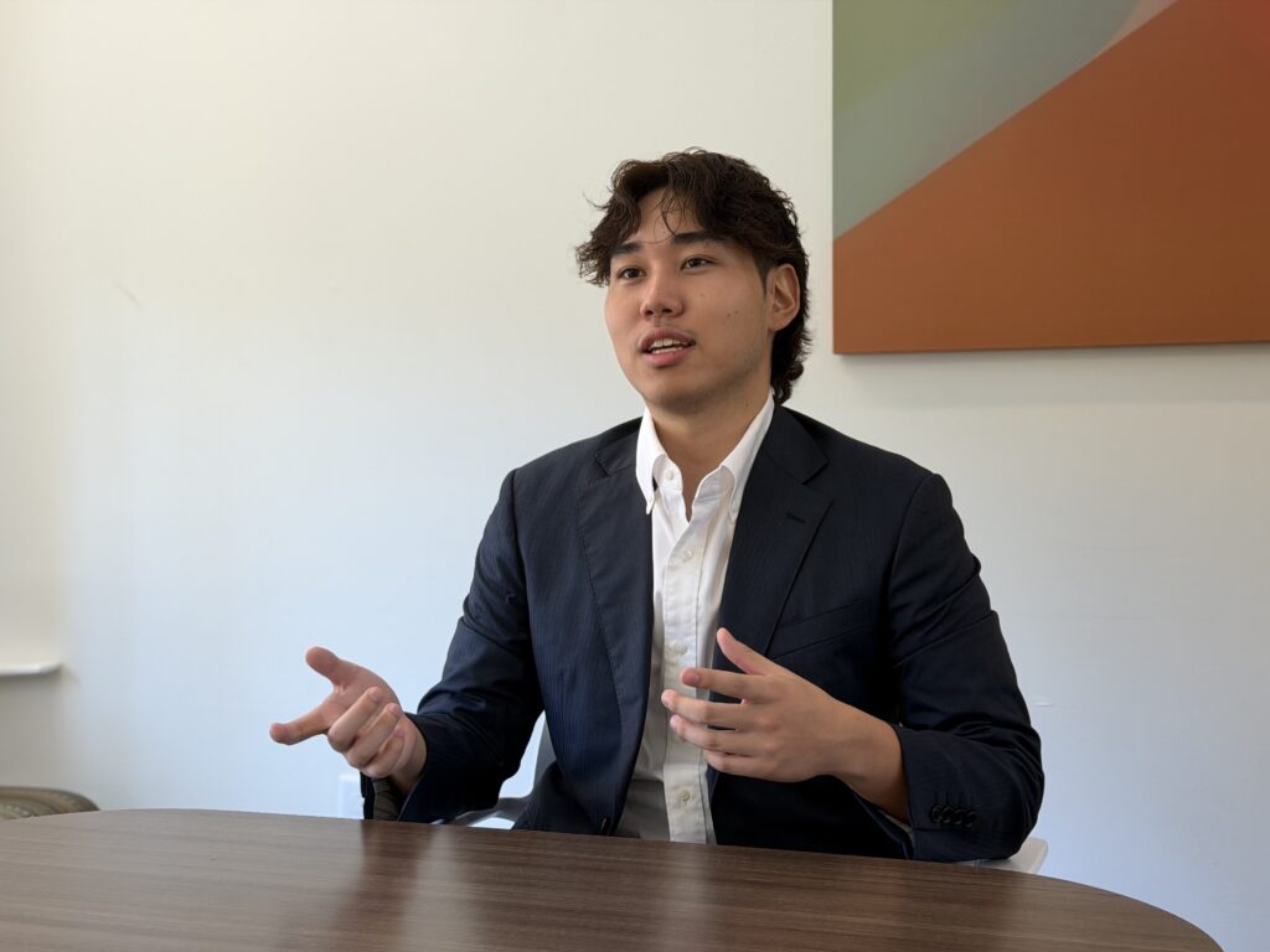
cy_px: 476
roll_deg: +0.4
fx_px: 1761
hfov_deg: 39.7
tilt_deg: -2.2
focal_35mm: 48
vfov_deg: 30.3
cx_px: 635
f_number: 1.78
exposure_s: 1/121
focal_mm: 6.76
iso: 80
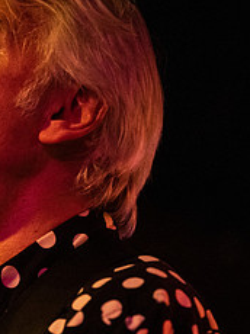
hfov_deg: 3.0
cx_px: -83
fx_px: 4689
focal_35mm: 486
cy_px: 152
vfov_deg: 4.1
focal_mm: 200
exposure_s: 1/50
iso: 3200
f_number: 3.2
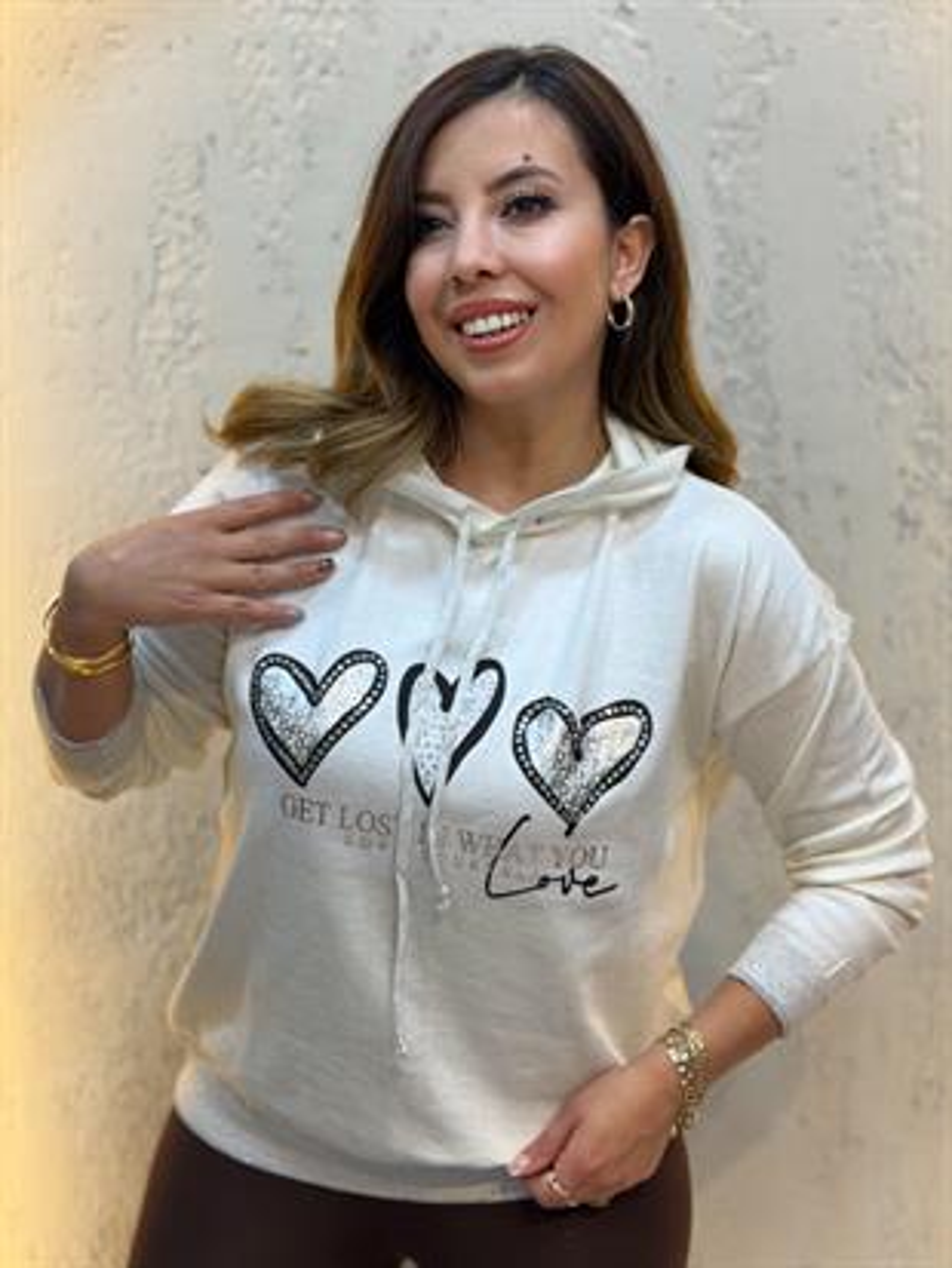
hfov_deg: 30.3
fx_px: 1759
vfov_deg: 39.6
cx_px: 476
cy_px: 634
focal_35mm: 48
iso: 64
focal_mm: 6.76
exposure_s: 1/100
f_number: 1.78
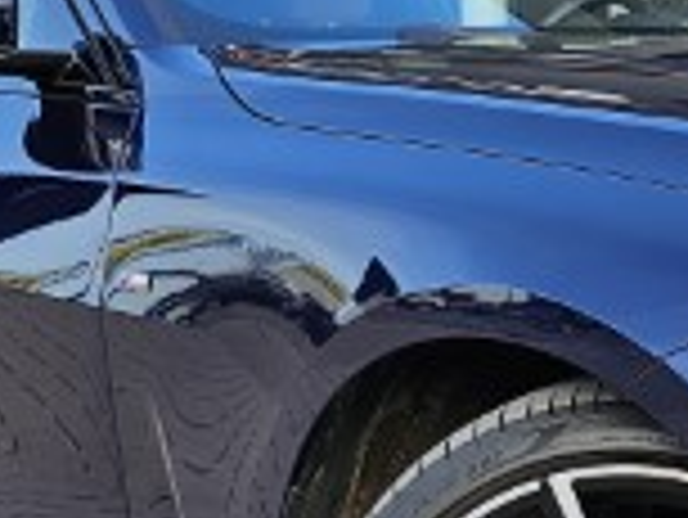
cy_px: 338
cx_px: 688
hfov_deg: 19.8
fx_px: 1910
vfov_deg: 15.4
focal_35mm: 96
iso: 20
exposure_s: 1/180
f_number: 1.7
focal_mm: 6.3
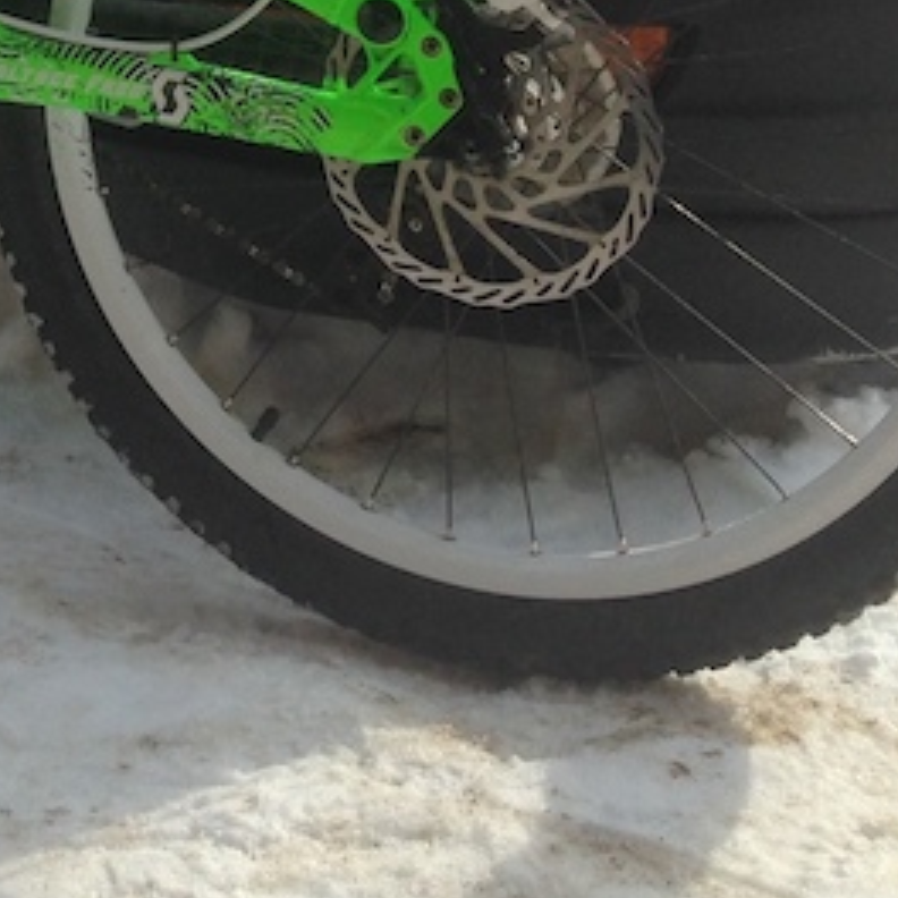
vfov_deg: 14.5
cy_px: -384
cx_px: -201
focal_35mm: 113
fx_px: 3317
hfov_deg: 14.9
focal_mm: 4.12
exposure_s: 1/1506
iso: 50
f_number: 2.4
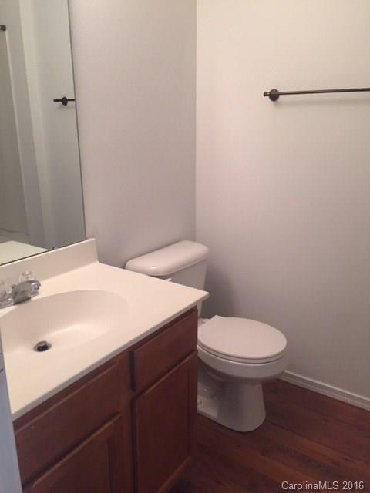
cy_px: 246
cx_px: 185
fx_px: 413
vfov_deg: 61.7
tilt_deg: -15.3
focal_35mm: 29
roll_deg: -0.2
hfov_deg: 48.2
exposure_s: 1/30
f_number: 2.2
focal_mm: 4.15
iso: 125
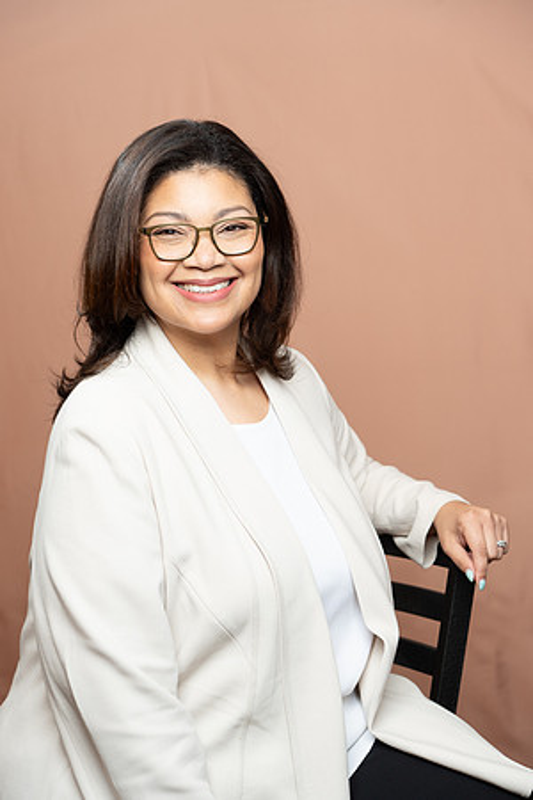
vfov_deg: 29.7
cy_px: 400
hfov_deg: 20.0
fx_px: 1510
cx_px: 266
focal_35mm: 68
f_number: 4
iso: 320
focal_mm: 68
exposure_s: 1/160
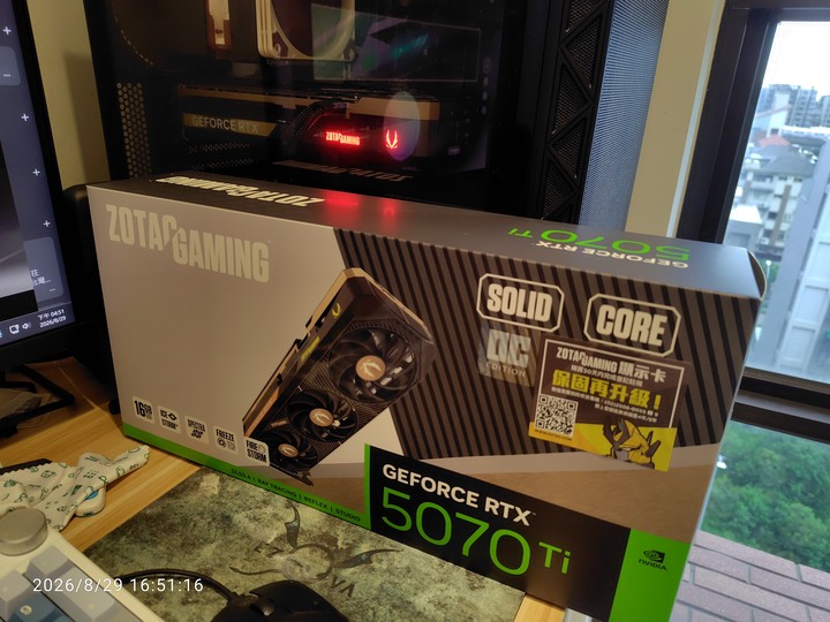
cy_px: 311
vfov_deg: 58.9
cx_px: 415
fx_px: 551
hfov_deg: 73.9
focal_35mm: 23
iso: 219
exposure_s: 1/60
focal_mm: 5.6
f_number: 1.9
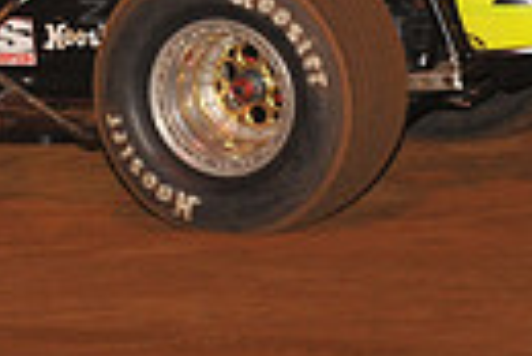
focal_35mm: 467
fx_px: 6909
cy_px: -372
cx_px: -143
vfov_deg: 2.9
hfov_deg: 4.4
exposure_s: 1/320
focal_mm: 105
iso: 1250
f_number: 6.3
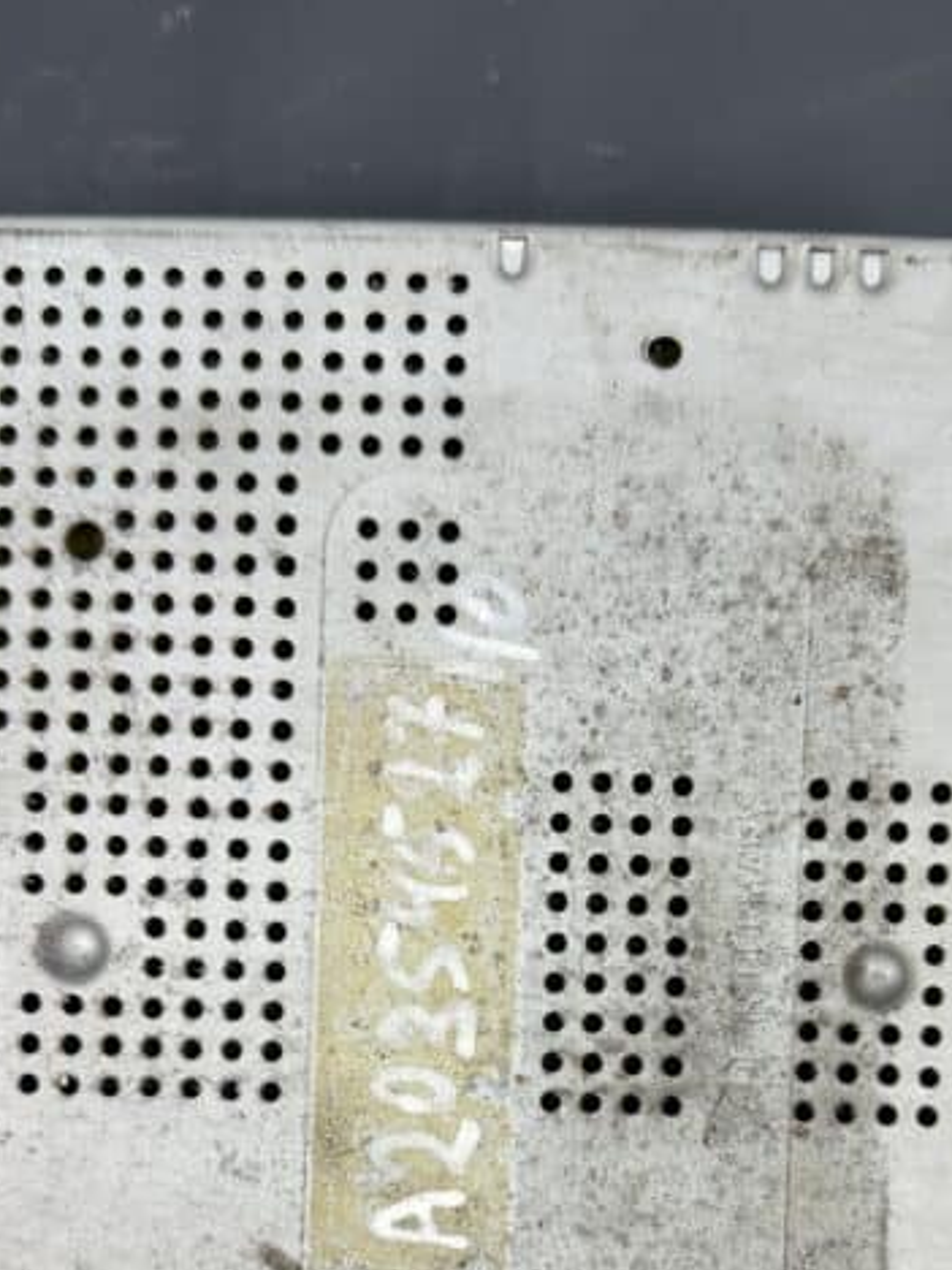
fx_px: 1503
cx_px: 532
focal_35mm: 41
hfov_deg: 35.1
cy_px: 988
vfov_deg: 43.9
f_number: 1.78
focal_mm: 6.86
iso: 64
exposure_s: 1/100
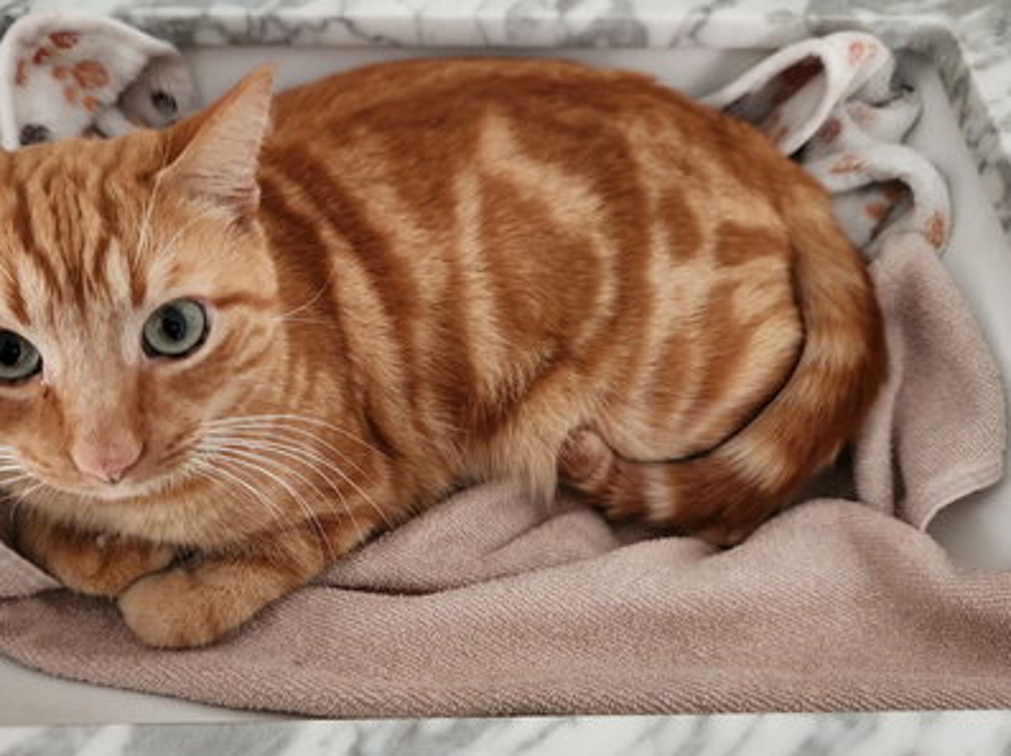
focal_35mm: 29
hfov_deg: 61.2
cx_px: 410
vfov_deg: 48.2
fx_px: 846
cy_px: 370
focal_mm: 5.4
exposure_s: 1/30
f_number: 1.8
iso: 500
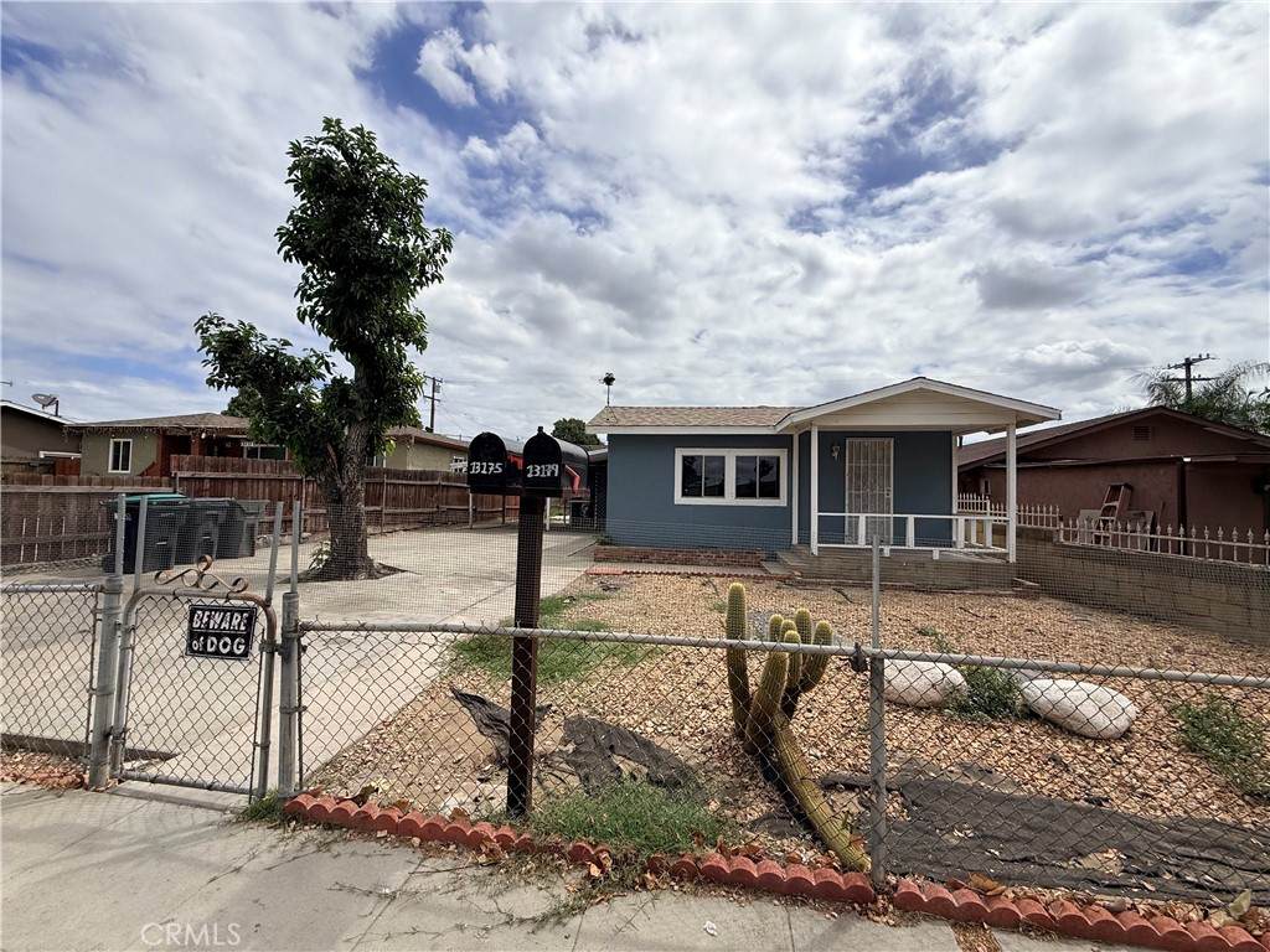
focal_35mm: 14
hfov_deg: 102.1
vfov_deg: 85.7
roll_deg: -0.9
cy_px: 476
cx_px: 635
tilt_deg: +1.8
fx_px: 514
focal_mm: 2.22
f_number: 2.2
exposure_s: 1/4762
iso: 50
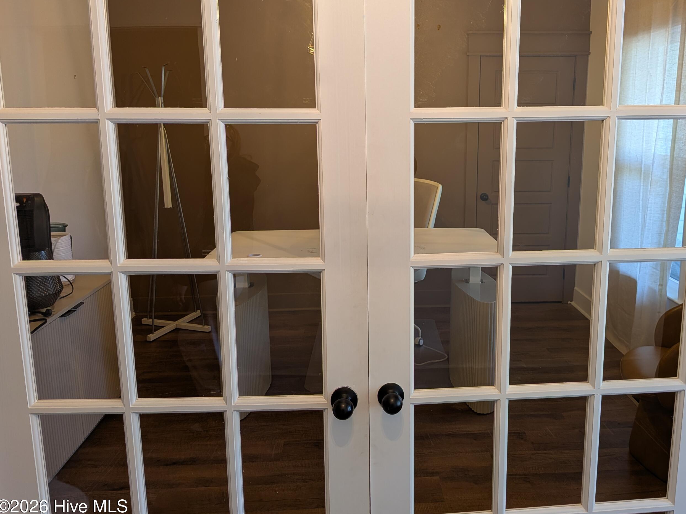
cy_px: 224
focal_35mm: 29
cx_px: 410
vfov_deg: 48.1
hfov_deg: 61.2
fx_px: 575
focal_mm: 4.53
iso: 68
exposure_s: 1/25
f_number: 1.7
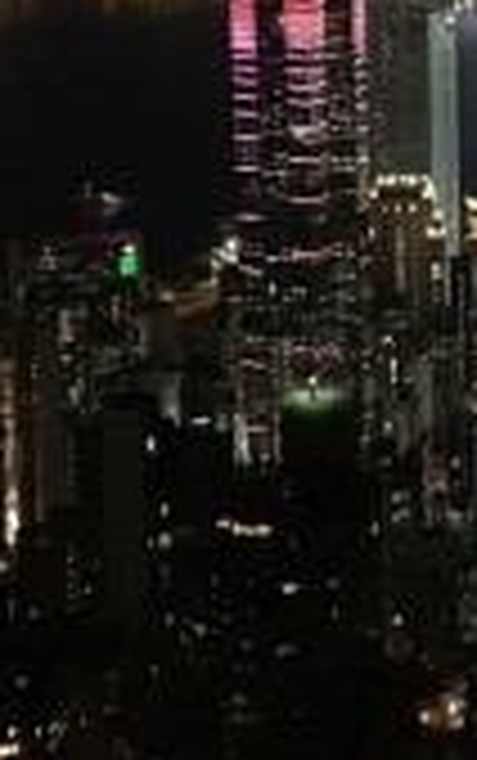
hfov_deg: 11.4
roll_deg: +0.6
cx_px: 770
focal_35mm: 109
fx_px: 2261
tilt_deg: -8.8
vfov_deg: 18.6
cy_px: -13
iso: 640
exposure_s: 1/17
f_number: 2.2
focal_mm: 4.15
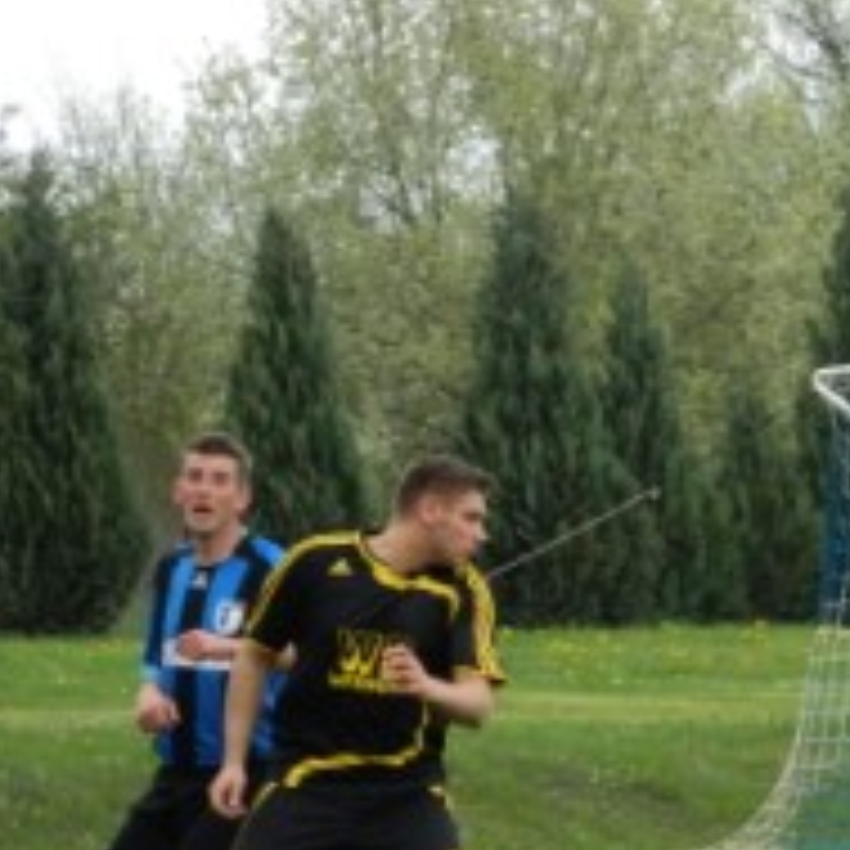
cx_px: 949
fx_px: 8723
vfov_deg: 5.6
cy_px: 576
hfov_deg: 5.6
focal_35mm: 314
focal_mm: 27
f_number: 4.9
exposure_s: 1/800
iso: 400
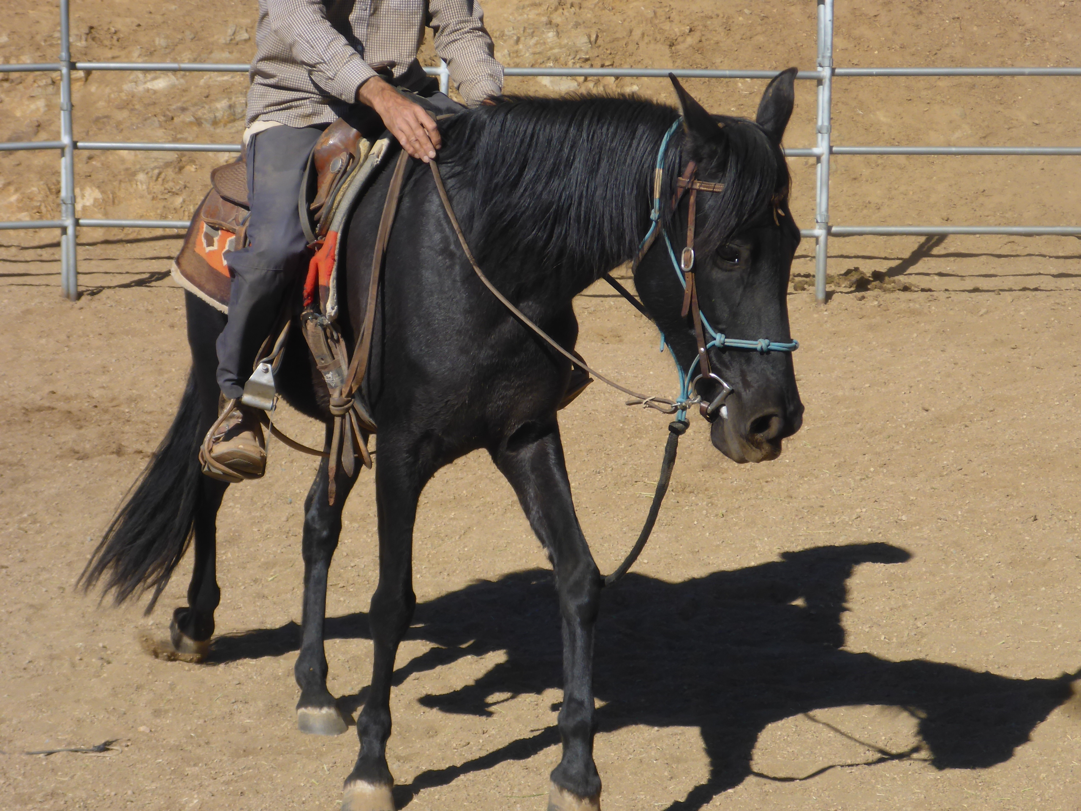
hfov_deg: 19.6
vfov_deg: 14.8
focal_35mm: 100
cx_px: 540
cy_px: 406
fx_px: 3123
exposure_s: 1/500
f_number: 5.7
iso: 100
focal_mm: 16.6
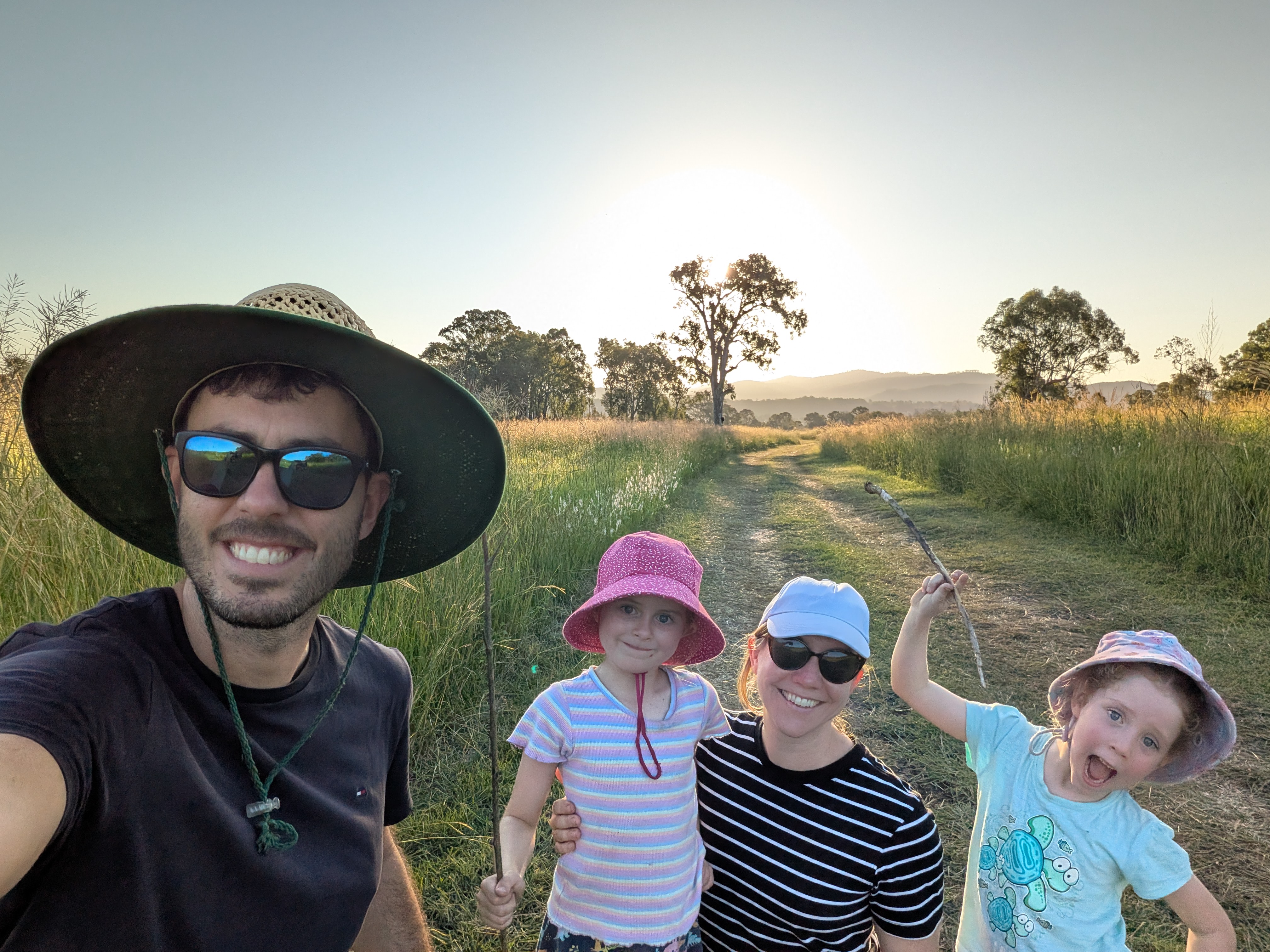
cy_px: 476
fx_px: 770
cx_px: 635
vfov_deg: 63.4
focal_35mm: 21
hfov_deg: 79.0
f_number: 2.2
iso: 39
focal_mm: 2.74
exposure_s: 1/978
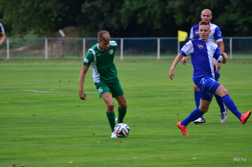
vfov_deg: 3.3
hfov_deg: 4.9
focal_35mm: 420
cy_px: 84
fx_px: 2934
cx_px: 126
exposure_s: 1/400
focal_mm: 280
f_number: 5.6
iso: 800
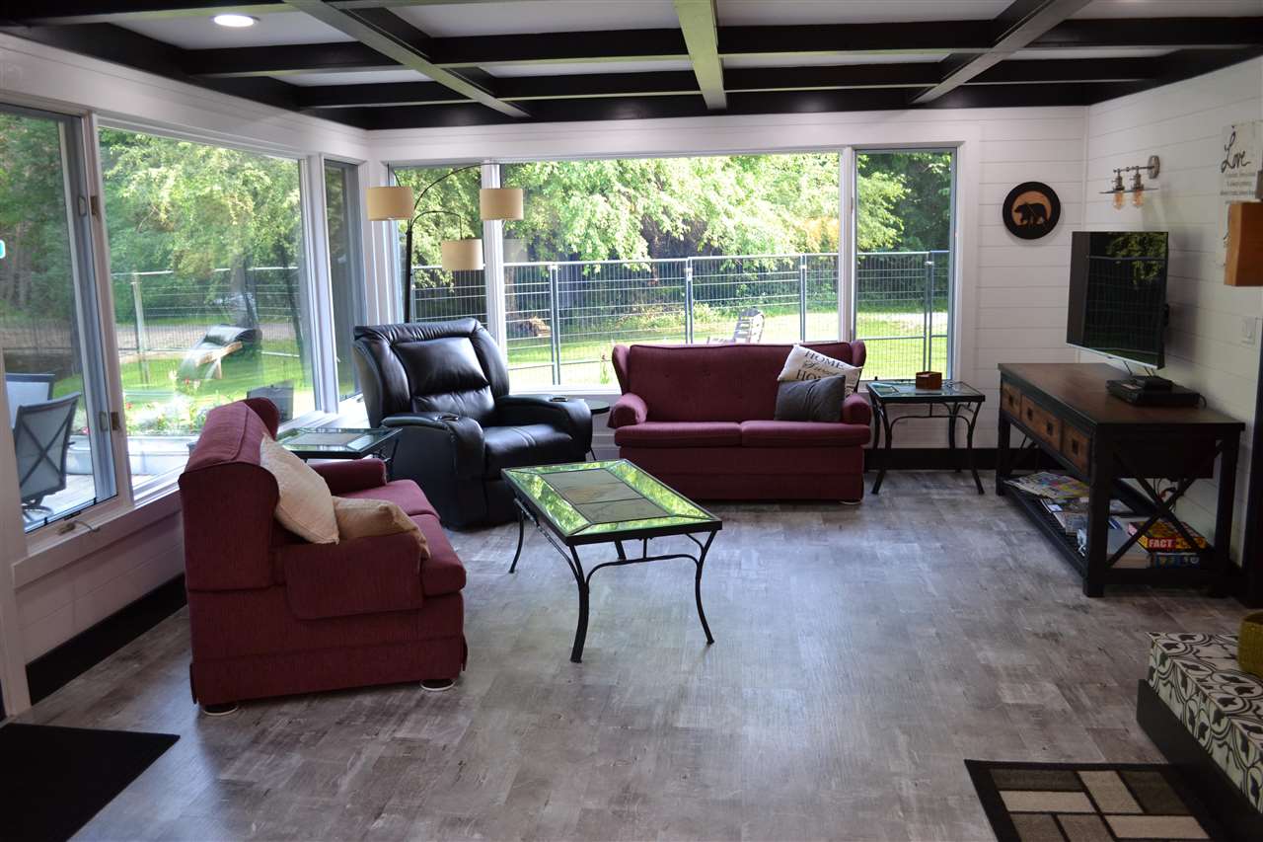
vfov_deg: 43.6
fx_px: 1052
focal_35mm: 30
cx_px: 632
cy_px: 421
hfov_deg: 61.9
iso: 400
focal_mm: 20
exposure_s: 1/80
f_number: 4.5
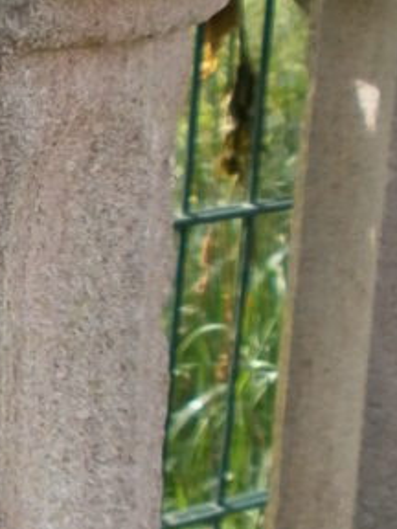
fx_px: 1835
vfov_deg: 16.4
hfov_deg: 11.5
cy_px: 277
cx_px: -294
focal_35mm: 120
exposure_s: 1/320
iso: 100
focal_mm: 4.8
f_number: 2.9
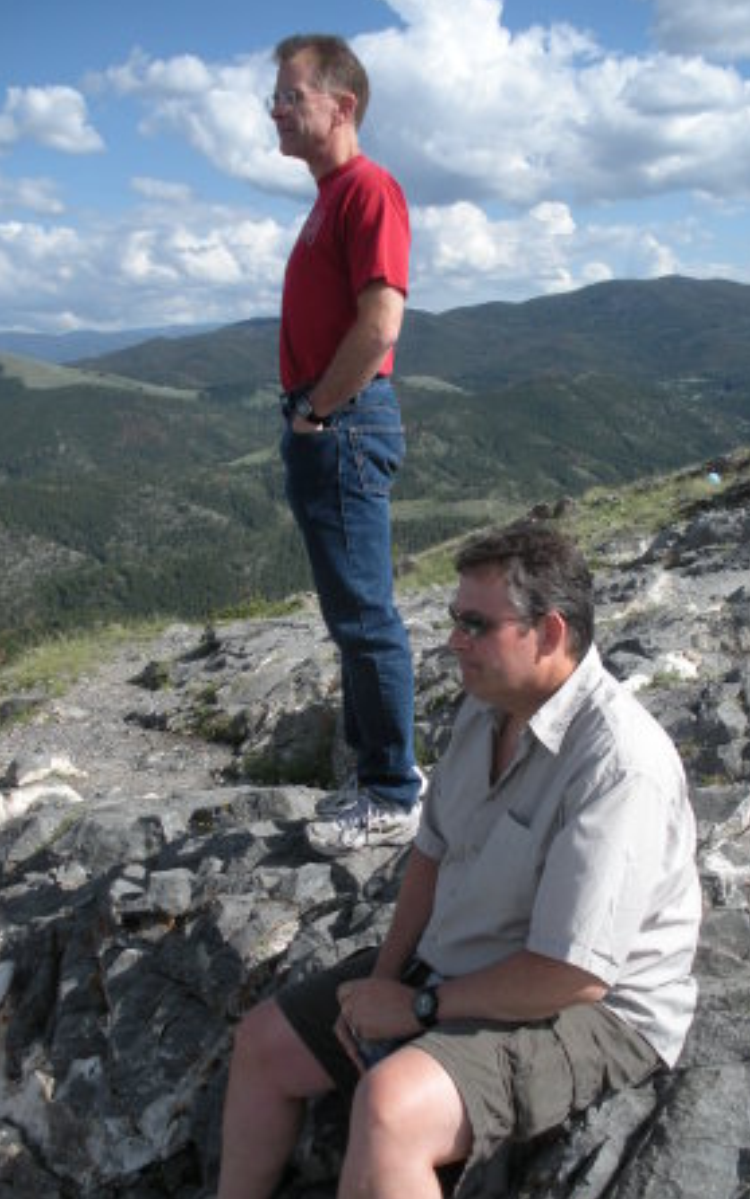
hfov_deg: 32.8
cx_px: 387
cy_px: 597
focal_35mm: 39
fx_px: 1275
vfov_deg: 50.4
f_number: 3.5
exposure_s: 1/758
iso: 64
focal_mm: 6.3
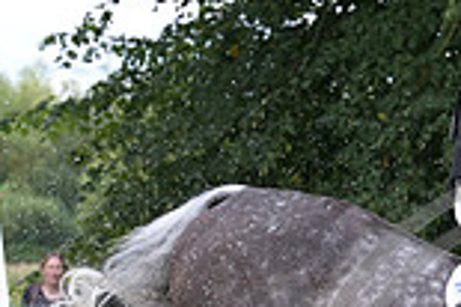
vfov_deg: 4.0
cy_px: 419
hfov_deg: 5.9
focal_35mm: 345
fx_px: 4413
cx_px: 562
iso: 1400
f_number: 5.6
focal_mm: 92
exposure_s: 1/1250
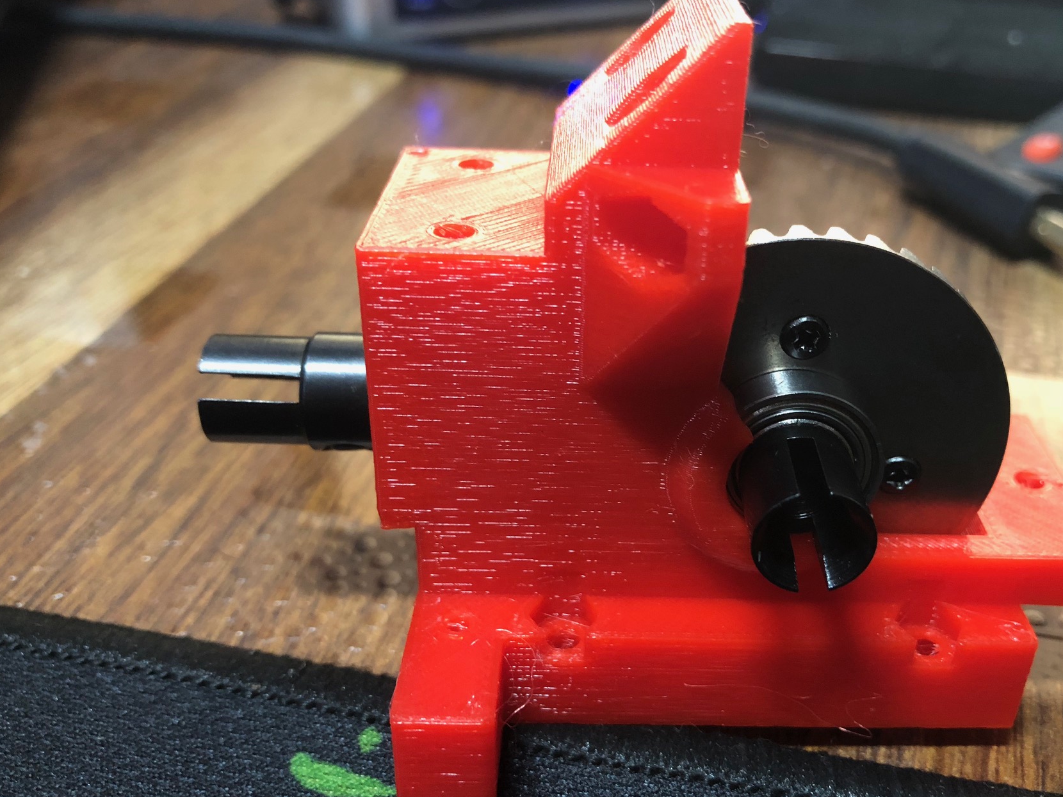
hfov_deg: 53.6
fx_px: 1044
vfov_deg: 41.8
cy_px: 430
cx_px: 629
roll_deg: -1.4
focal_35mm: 34
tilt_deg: -36.3
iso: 100
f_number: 1.8
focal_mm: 3.99
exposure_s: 1/7
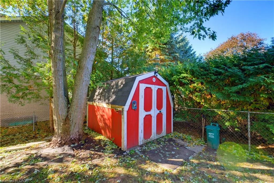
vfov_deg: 81.3
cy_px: 92
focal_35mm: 14
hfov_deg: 104.2
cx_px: 137
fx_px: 107
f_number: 11
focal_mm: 14
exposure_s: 1/10
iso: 800
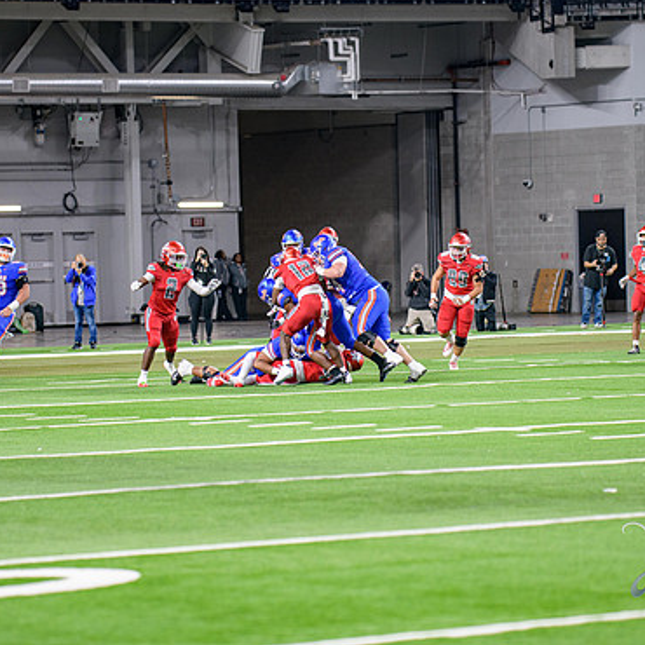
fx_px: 4069
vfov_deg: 9.1
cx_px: 303
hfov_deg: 9.1
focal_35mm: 193
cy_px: 313
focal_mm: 145
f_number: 2.8
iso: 1000
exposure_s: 1/400
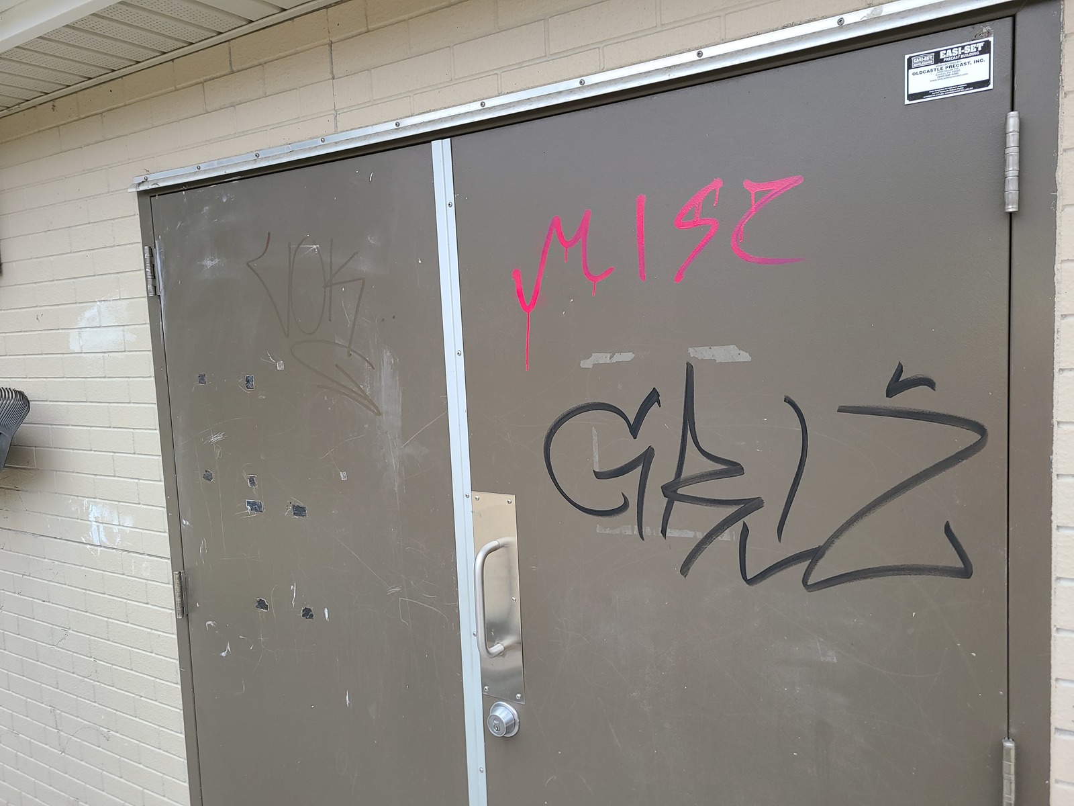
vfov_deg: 53.1
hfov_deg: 67.3
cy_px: 403
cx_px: 537
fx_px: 807
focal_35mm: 26
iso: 64
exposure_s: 1/120
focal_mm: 5.4
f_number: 1.8
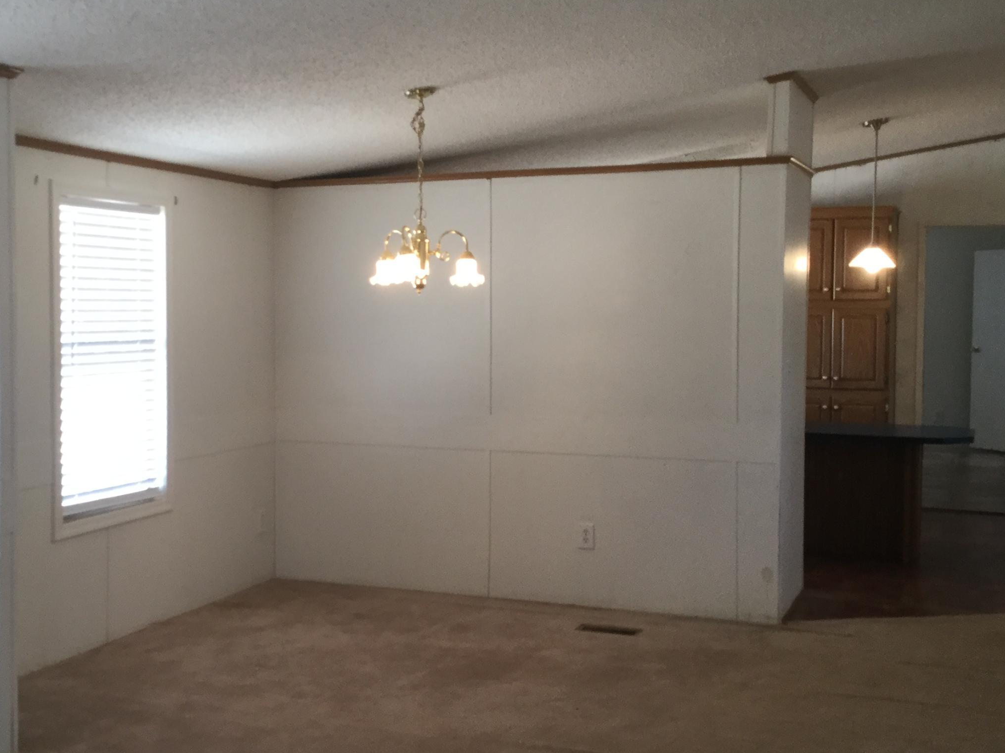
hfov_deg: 41.1
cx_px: 411
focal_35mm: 46
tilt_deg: -1.1
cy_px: 371
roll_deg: -1.8
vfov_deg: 31.5
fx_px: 1335
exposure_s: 1/30
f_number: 2.4
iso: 64
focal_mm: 3.3
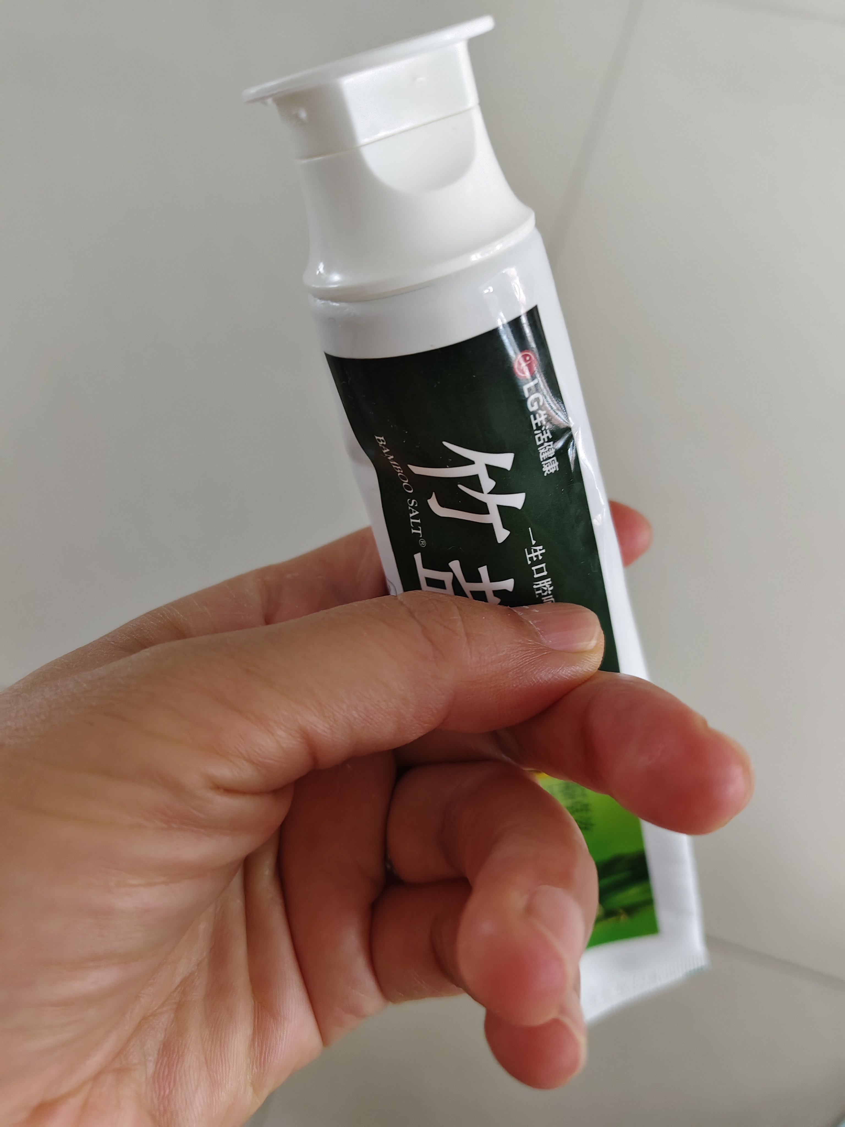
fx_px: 749
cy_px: 564
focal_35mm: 23
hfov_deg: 58.9
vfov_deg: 73.9
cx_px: 422
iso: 1289
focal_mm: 5.56
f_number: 1.88
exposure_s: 1/50
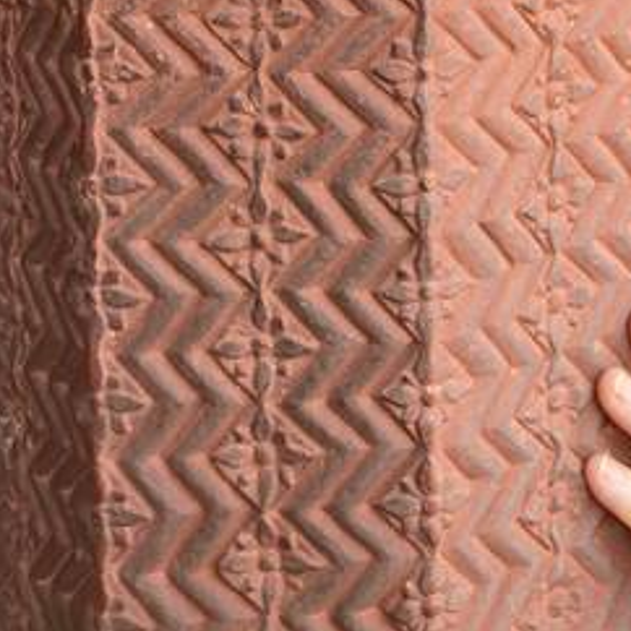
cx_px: 907
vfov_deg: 16.9
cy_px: -365
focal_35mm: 91
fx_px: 1877
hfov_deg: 17.4
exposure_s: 1/847
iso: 80
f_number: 1.8
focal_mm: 4.84
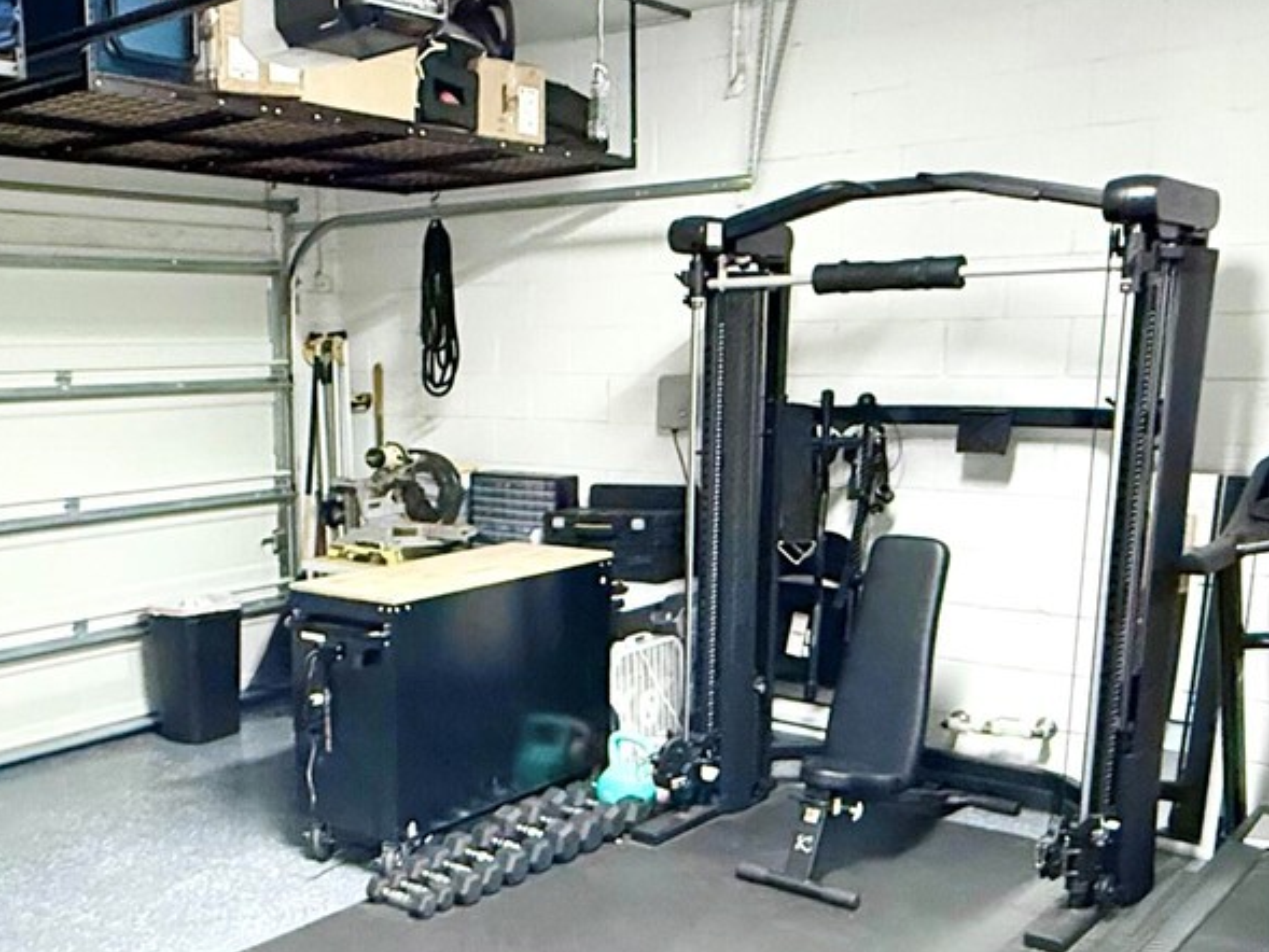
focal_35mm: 38
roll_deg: +0.8
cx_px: 399
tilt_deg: -11.0
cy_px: 644
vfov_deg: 37.3
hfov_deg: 48.0
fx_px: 1393
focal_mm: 2.22
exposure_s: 1/52
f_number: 2.2
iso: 1250
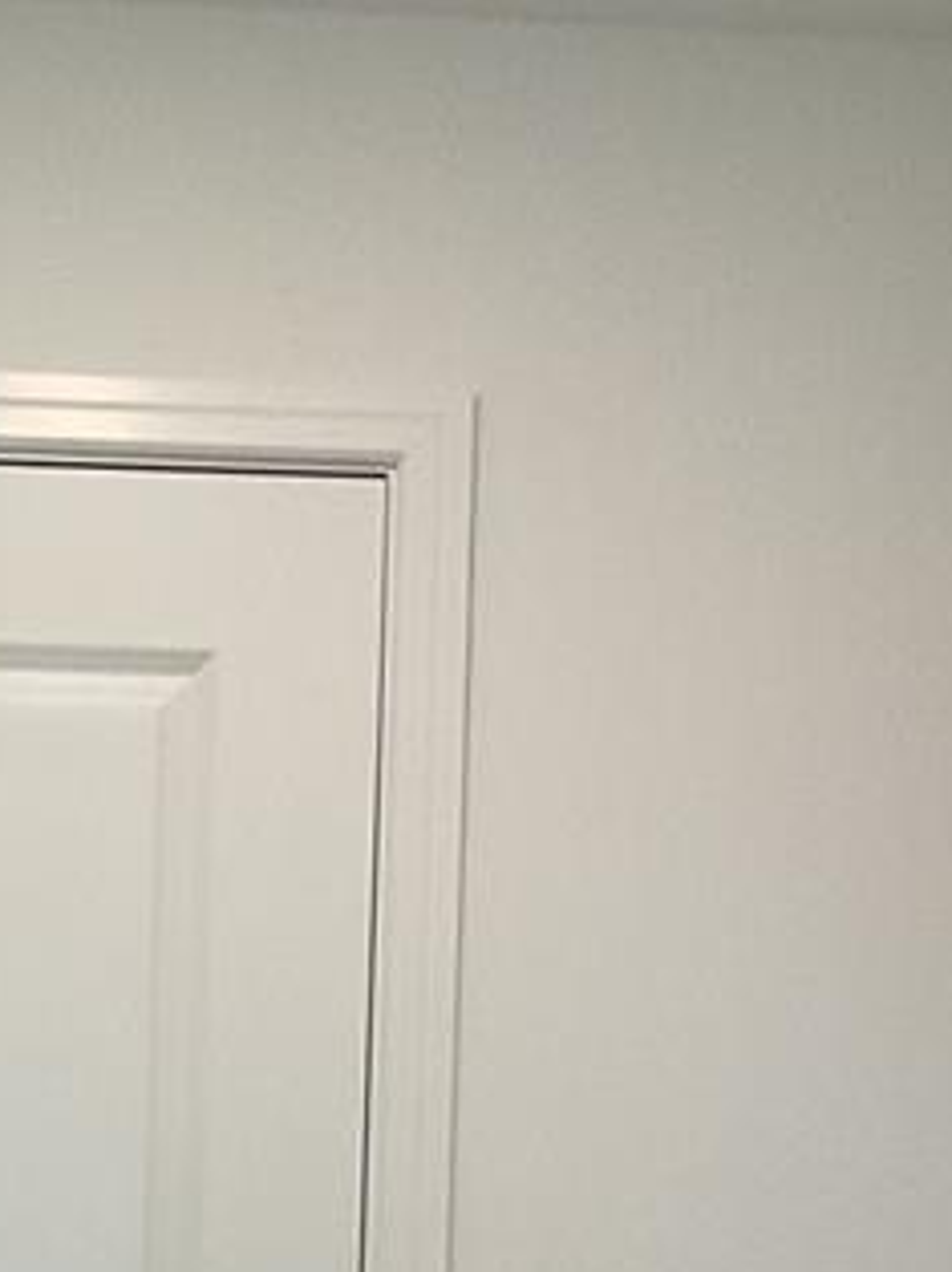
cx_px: 16
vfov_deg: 16.0
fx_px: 4076
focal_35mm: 111
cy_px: 2005
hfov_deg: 13.2
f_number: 1.8
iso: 64
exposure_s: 1/120
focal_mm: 3
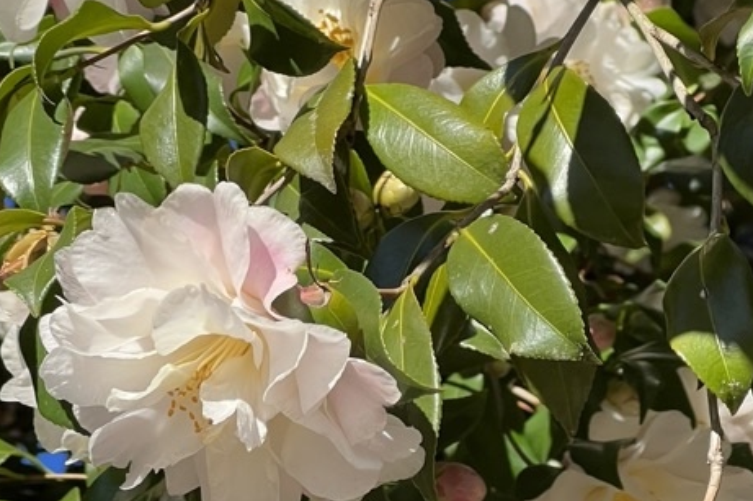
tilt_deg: +30.5
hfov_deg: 11.6
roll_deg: +0.2
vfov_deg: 7.6
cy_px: 633
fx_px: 3722
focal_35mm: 178
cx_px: 433
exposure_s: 1/266
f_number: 2.8
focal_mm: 9
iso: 32
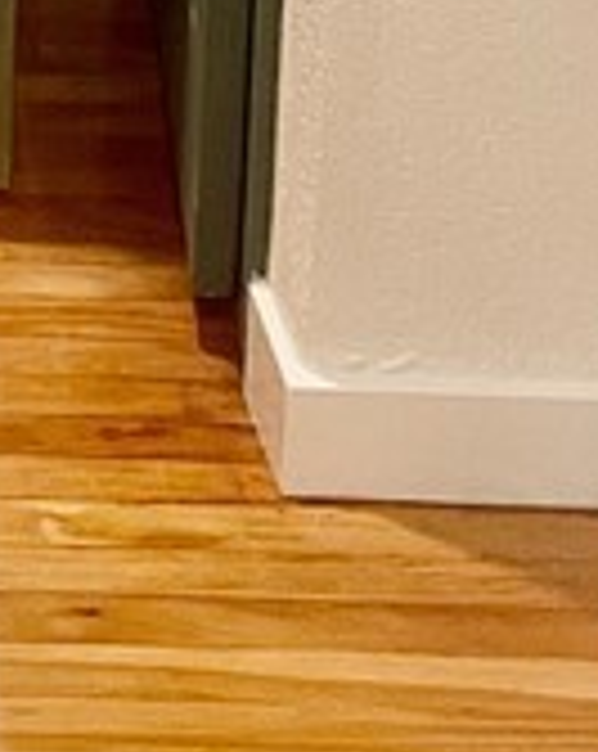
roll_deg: -1.2
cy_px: -747
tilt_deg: -11.5
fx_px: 3461
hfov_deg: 9.6
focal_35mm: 156
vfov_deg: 11.2
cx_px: -274
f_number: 1.6
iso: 200
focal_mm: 5.1
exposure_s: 1/60
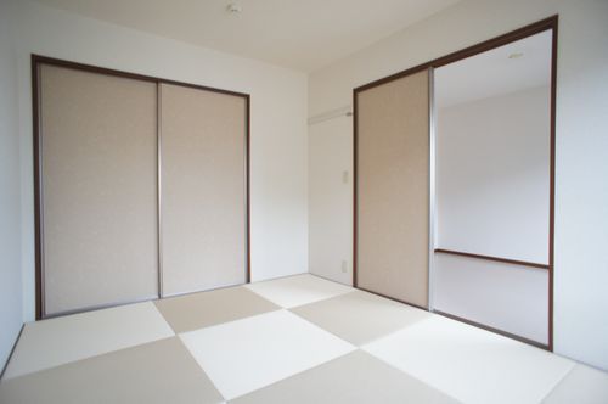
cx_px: 304
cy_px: 202
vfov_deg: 53.0
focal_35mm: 24
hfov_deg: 73.8
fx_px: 405
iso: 800
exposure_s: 1/30
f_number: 2.8
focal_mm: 16
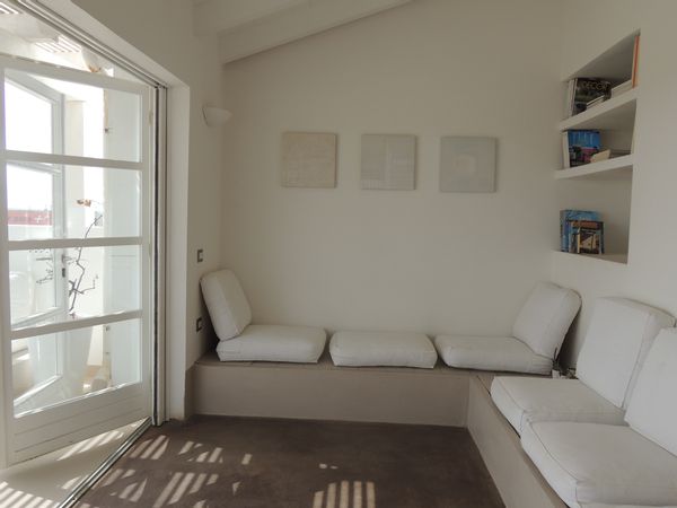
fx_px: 587
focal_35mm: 30
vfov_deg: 46.8
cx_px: 338
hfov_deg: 60.0
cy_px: 254
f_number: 3.1
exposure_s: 1/400
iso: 100
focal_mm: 5.3
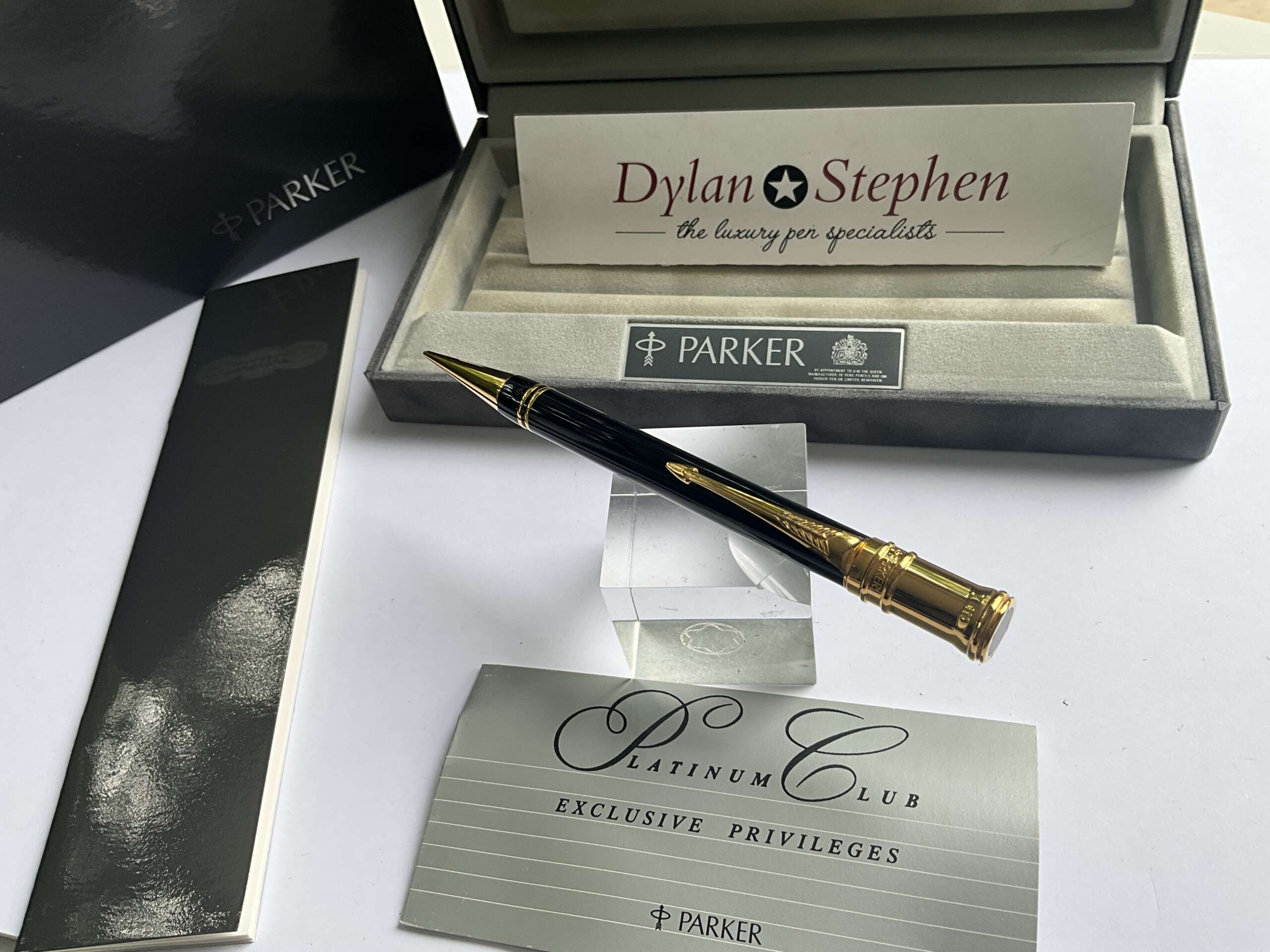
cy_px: 476
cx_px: 635
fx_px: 1064
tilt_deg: -52.3
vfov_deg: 48.2
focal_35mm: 29
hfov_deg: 61.7
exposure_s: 1/122
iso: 25
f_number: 1.8
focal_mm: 3
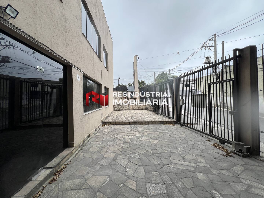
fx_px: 99
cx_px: 132
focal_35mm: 13
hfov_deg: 106.2
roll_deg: +0.6
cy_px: 99
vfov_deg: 89.9
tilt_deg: +0.5
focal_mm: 1.57
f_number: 1.8
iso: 32
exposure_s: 1/727
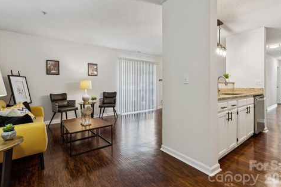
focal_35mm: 18
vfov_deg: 68.6
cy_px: 89
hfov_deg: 91.5
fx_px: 137
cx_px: 147
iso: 100
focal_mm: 16.5
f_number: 13
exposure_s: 1/2.5
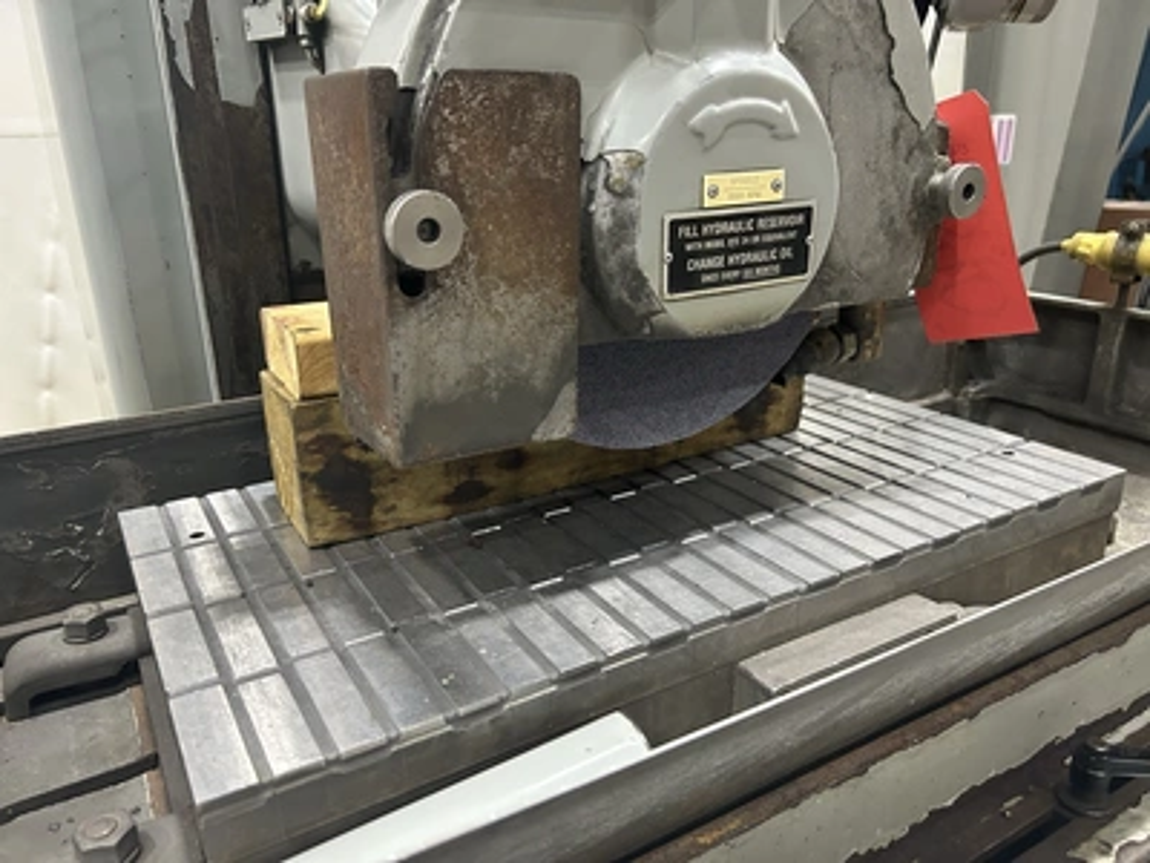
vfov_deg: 53.1
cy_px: 432
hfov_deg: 67.3
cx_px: 575
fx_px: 864
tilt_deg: -18.6
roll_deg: +2.0
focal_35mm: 26
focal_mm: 5.7
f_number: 1.5
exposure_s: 1/60
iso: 500
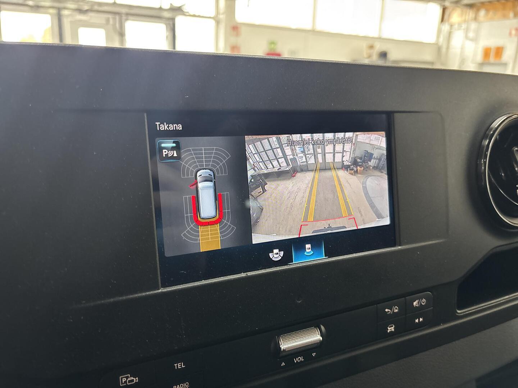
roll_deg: -1.7
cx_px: 259
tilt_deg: -16.7
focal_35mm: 26
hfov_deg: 67.3
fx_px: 389
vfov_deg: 53.1
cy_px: 194
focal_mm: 5.96
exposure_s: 1/59
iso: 400
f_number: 1.6
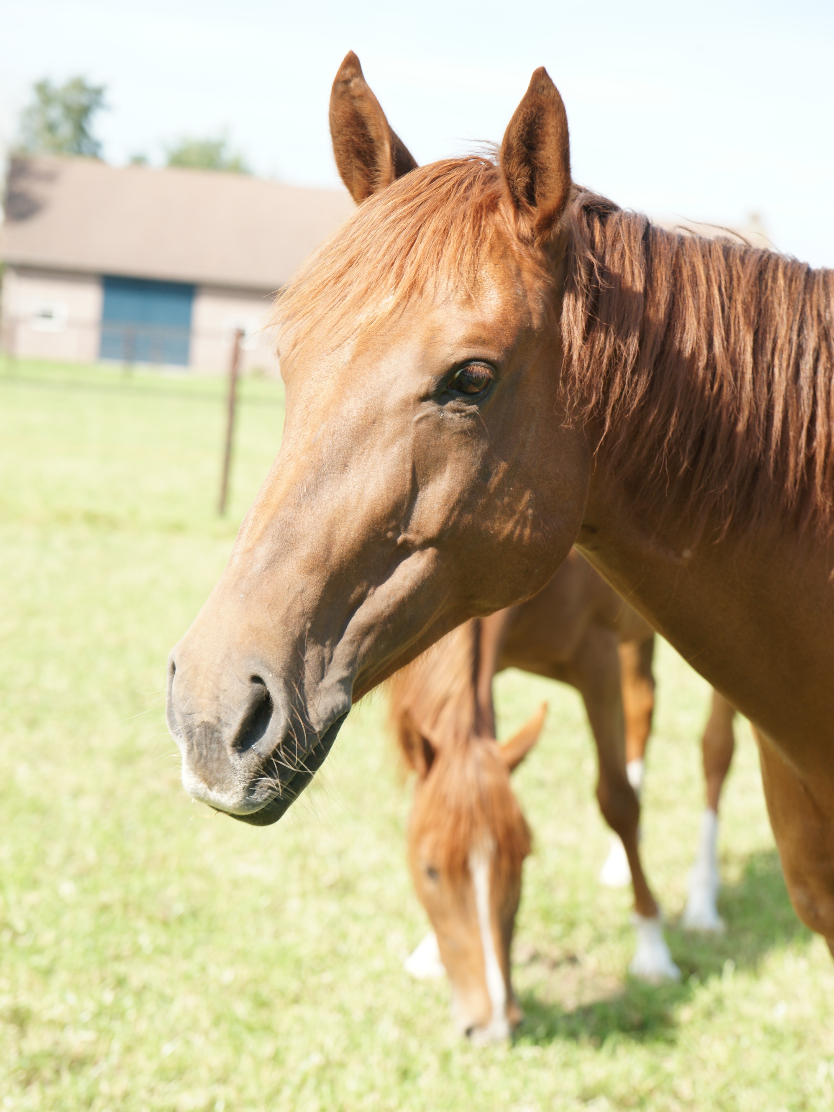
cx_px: 418
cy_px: 595
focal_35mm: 82
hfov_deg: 18.0
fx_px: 2634
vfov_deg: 23.8
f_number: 5.6
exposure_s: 1/320
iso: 200
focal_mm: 75
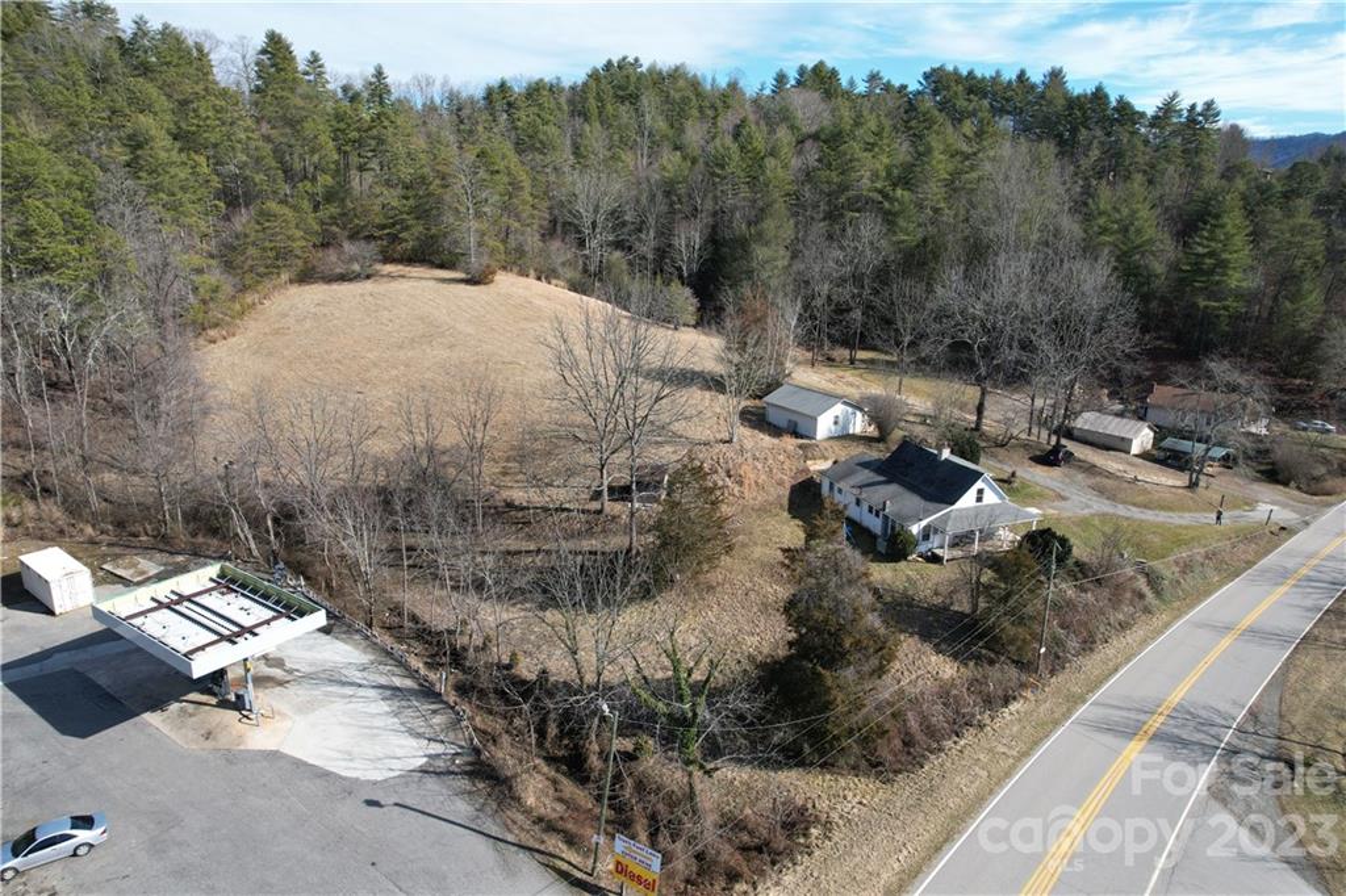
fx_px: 822
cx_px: 673
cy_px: 448
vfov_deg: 57.2
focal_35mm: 22
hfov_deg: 78.6
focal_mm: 8.38
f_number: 2.8
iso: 100
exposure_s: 1/1000
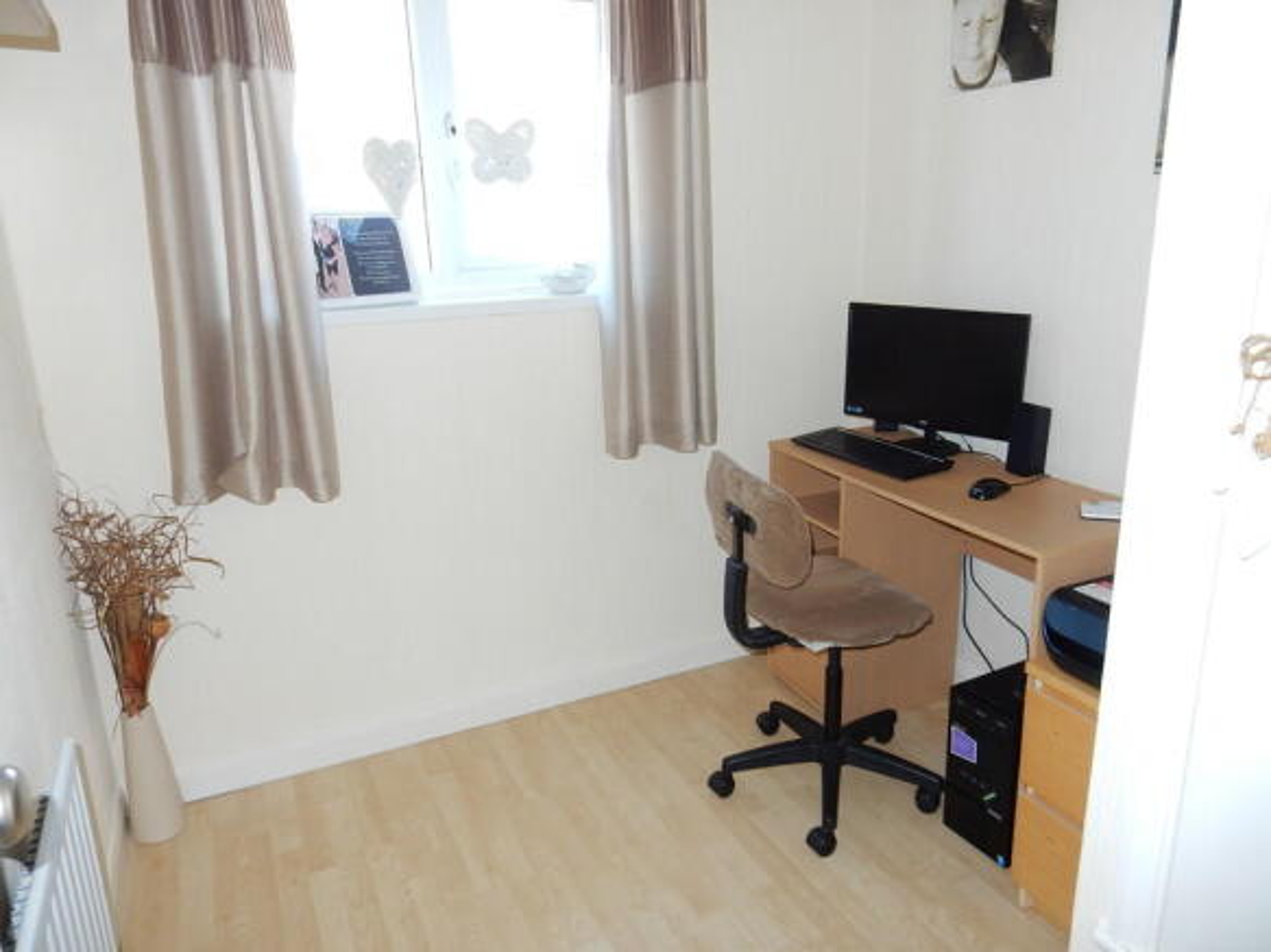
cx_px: 636
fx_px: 918
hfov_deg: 69.4
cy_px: 476
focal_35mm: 25
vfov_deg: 54.9
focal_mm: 4.5
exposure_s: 1/30
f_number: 3.7
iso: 200
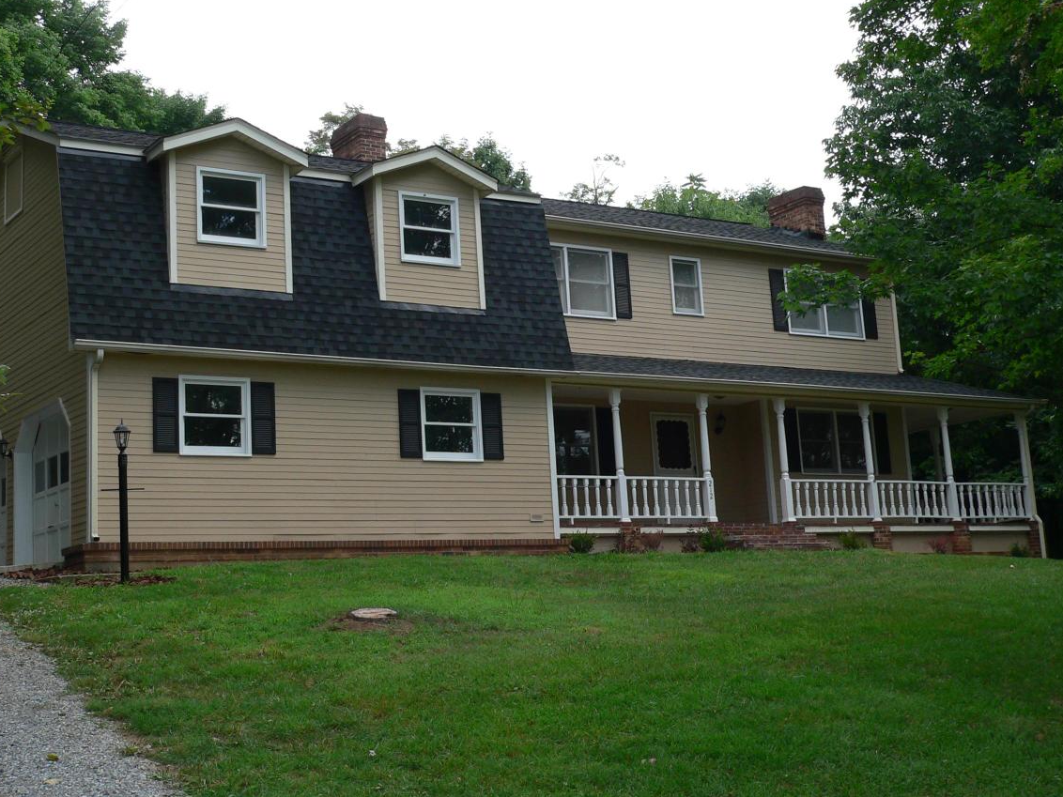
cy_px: 348
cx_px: 529
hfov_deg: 36.8
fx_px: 1597
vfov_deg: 28.0
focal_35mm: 52
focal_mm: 7.6
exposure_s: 1/250
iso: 80
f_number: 4
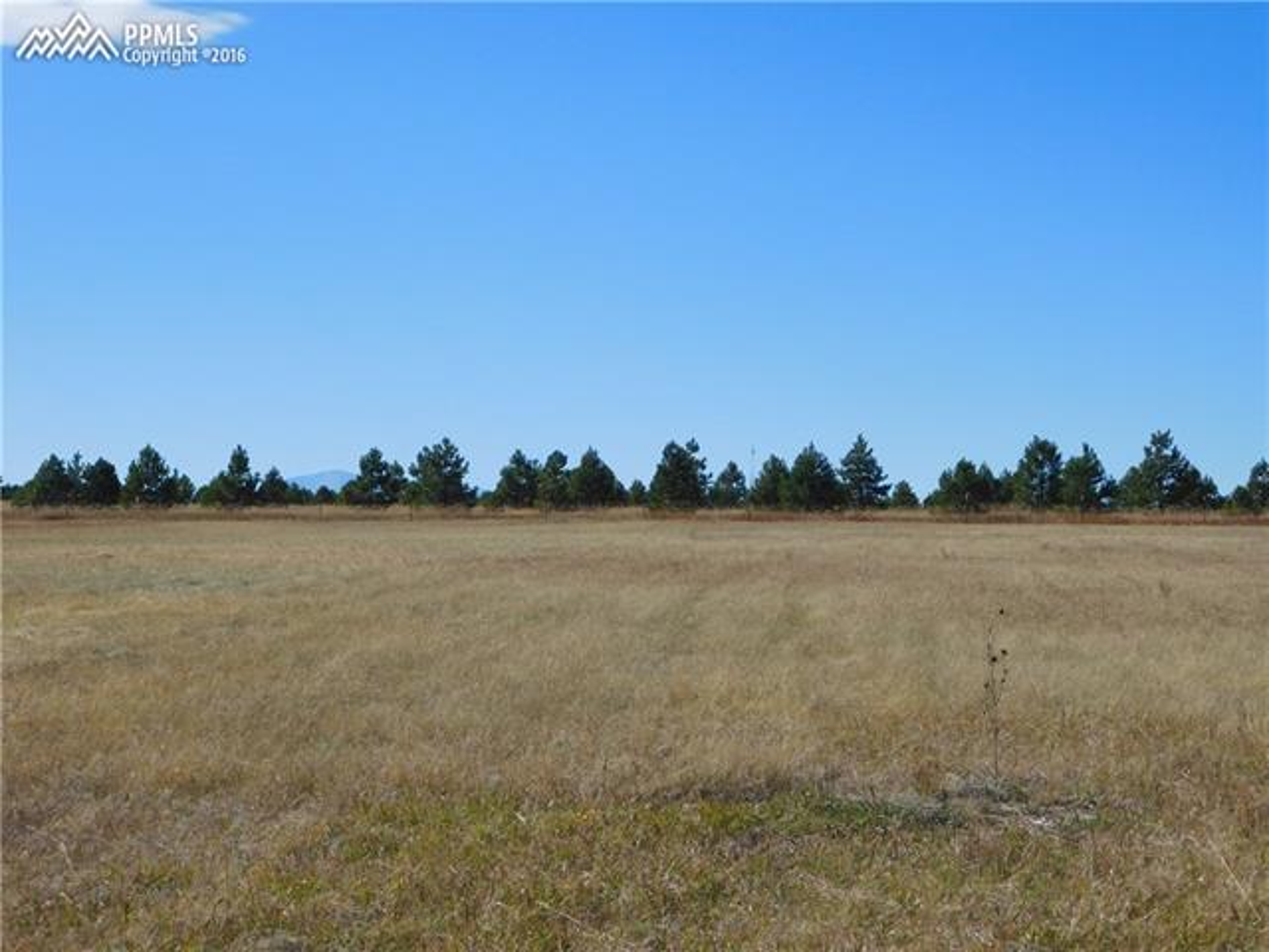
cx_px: 634
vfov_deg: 24.8
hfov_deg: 32.7
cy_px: 476
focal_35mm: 59
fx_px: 2163
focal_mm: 10.4
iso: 125
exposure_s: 1/400
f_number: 8
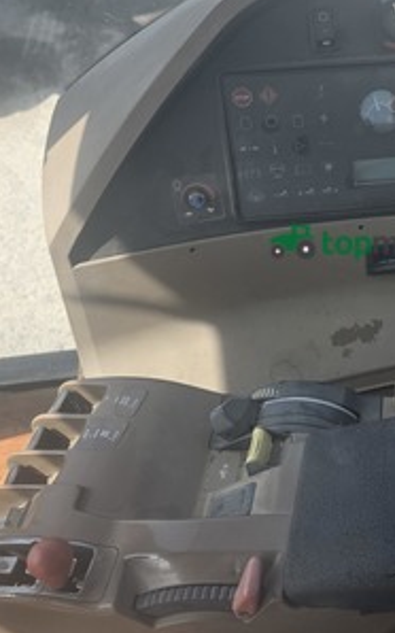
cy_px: 242
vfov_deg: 44.1
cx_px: 430
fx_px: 776
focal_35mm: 45
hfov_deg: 26.4
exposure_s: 1/1614
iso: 80
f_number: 1.7
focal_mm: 6.3
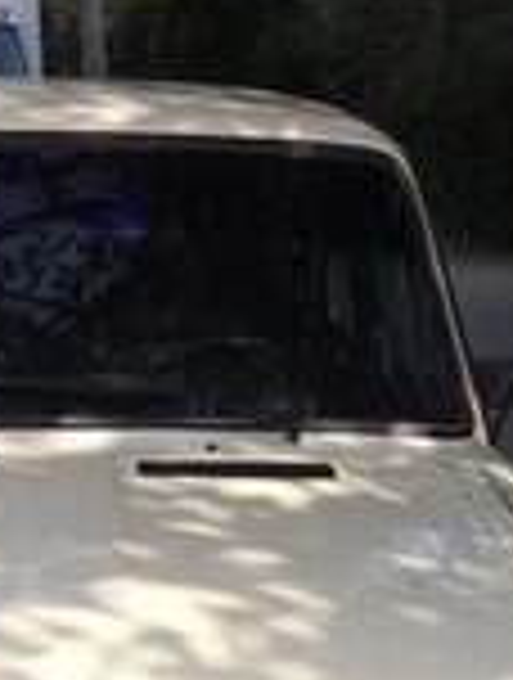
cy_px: 1058
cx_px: 266
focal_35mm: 95
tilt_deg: -26.8
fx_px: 1869
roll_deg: +0.1
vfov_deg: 18.1
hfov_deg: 15.6
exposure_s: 1/838
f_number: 2.2
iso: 32
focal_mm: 4.15
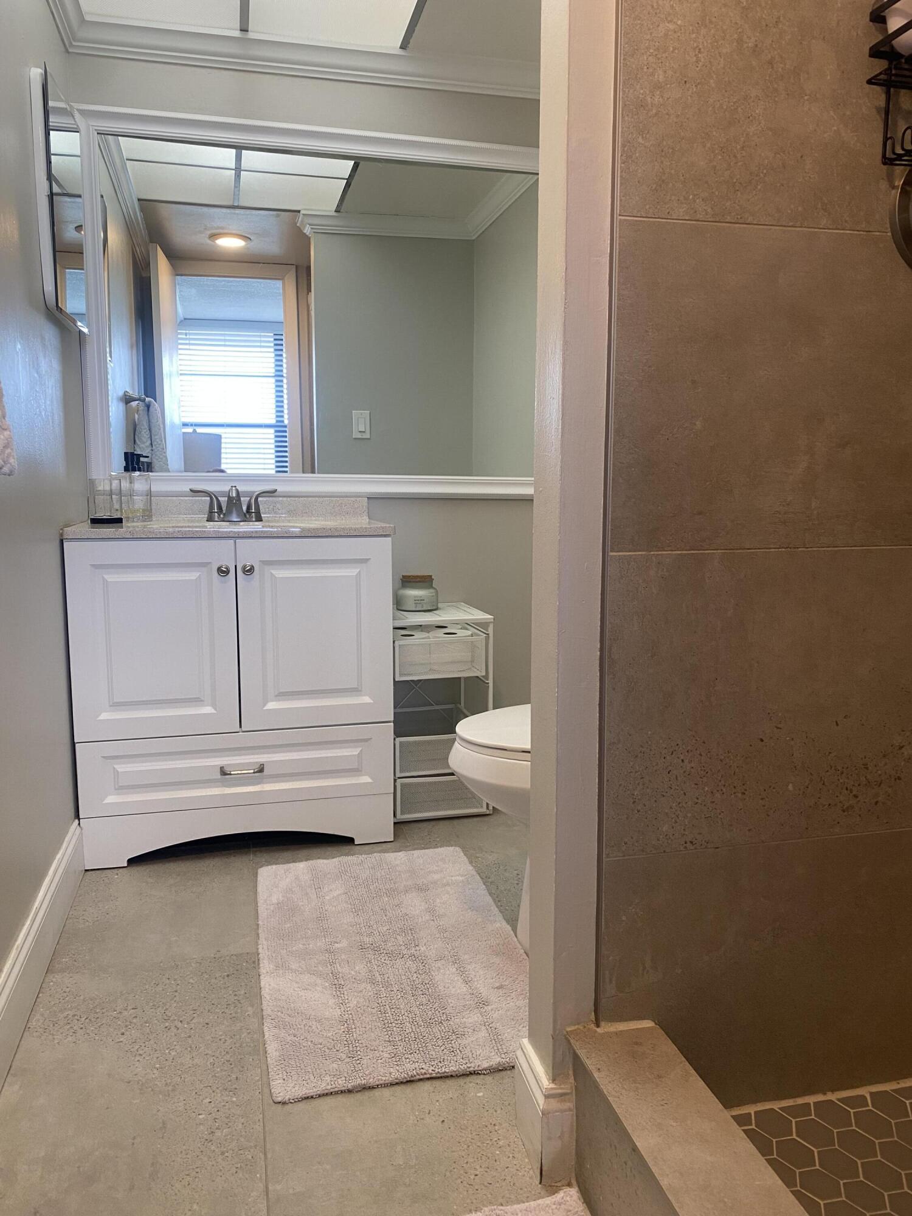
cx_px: 456
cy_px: 608
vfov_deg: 67.3
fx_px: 913
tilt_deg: -7.5
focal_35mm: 26
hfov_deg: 53.1
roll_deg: -0.9
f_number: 1.8
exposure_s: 1/60
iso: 80
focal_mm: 4.25
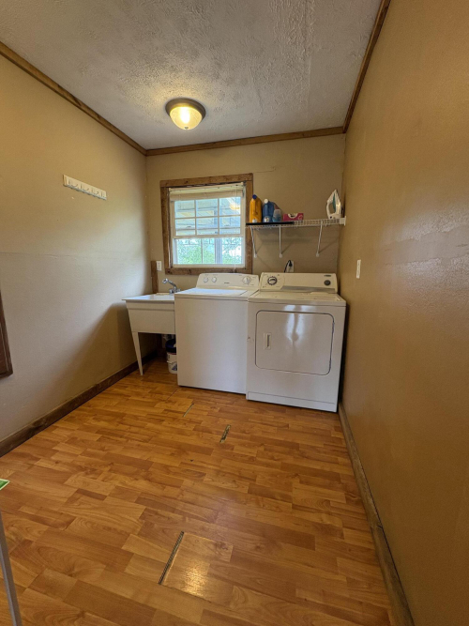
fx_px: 253
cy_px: 313
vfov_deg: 102.1
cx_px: 234
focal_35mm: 14
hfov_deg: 85.7
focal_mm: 2.22
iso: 250
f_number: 2.2
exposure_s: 1/120
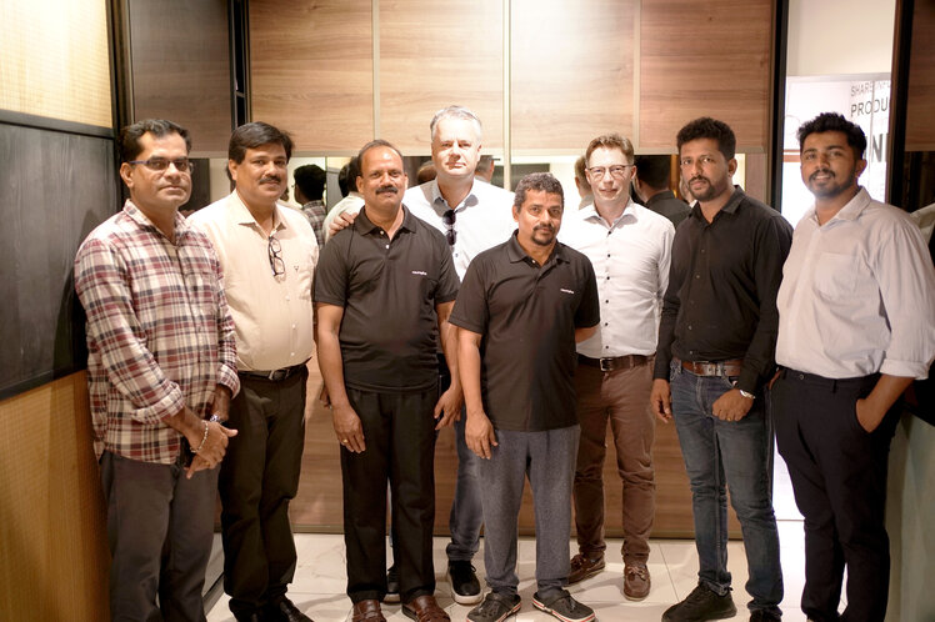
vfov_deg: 37.8
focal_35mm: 35
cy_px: 311
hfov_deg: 54.5
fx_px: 909
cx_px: 468
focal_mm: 35
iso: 1000
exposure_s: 1/200
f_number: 1.8
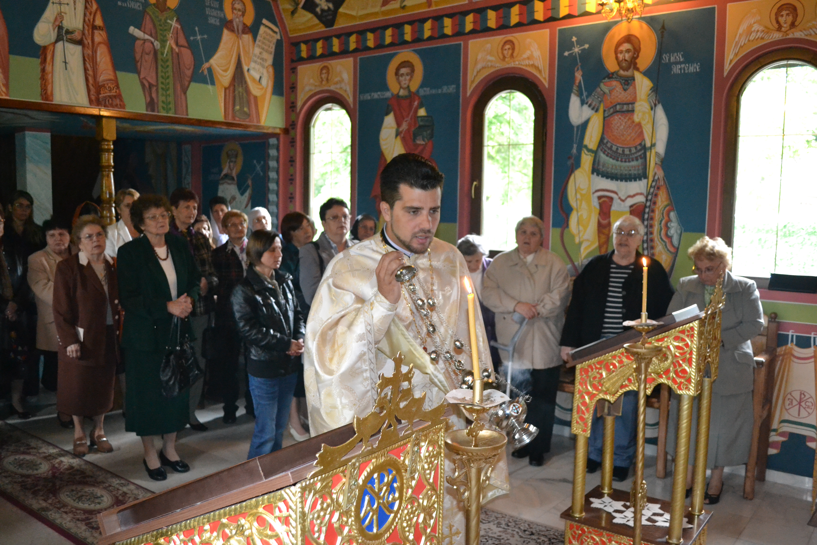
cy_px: 272
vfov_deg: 43.6
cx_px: 408
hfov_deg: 61.9
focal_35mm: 30
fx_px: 681
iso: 3200
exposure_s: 1/60
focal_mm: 20
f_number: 3.8
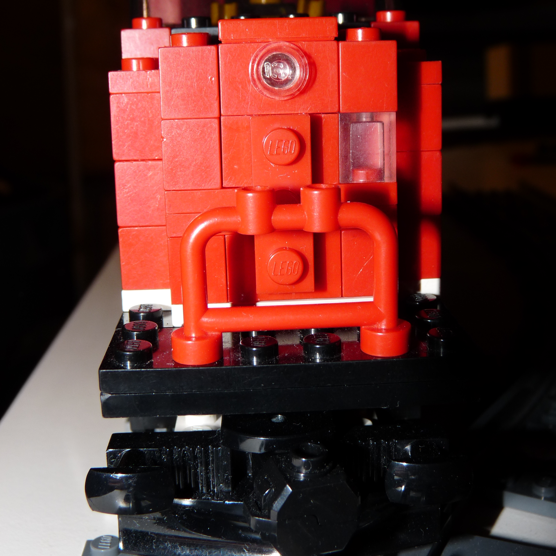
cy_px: 222
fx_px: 872
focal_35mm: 48
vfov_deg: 35.2
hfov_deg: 35.4
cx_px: 286
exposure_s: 1/30
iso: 100
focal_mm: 6.8
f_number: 4
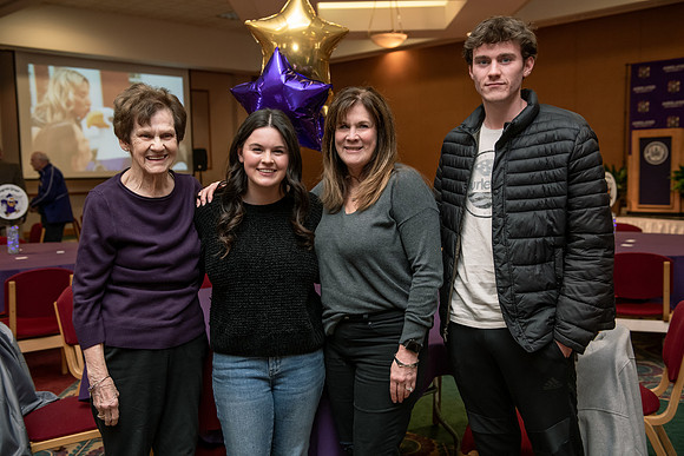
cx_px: 342
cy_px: 228
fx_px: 722
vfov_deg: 35.1
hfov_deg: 50.7
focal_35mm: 38
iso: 1600
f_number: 3.5
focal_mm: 38
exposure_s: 1/160
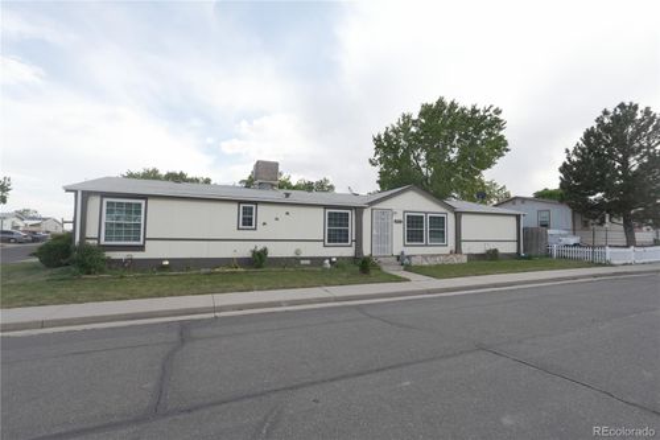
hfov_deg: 95.0
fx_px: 302
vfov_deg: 72.0
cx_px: 330
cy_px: 220
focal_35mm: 16
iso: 125
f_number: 10
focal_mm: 11
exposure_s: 1/60
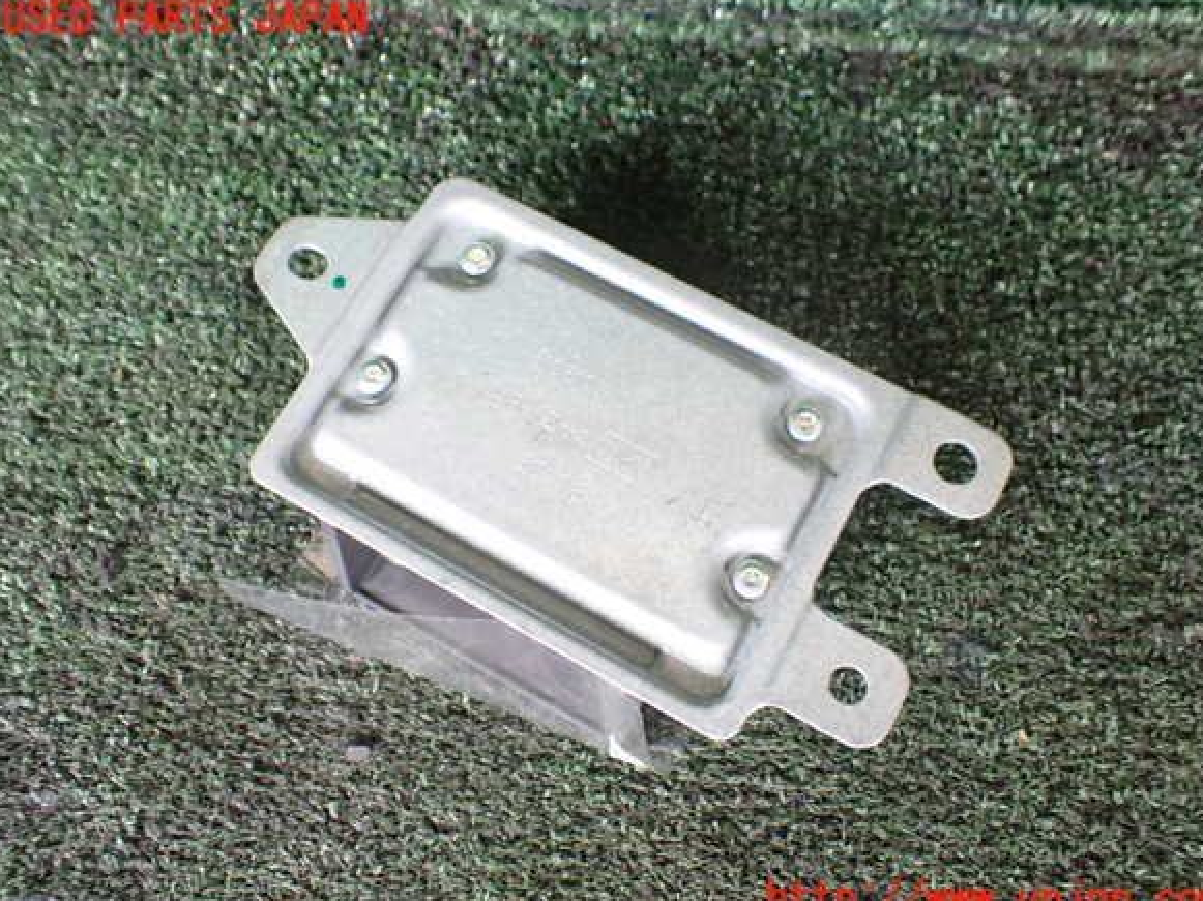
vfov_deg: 45.4
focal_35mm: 31
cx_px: 613
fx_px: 1077
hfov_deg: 58.4
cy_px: 460
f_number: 2.3
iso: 800
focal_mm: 5.4
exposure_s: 1/30
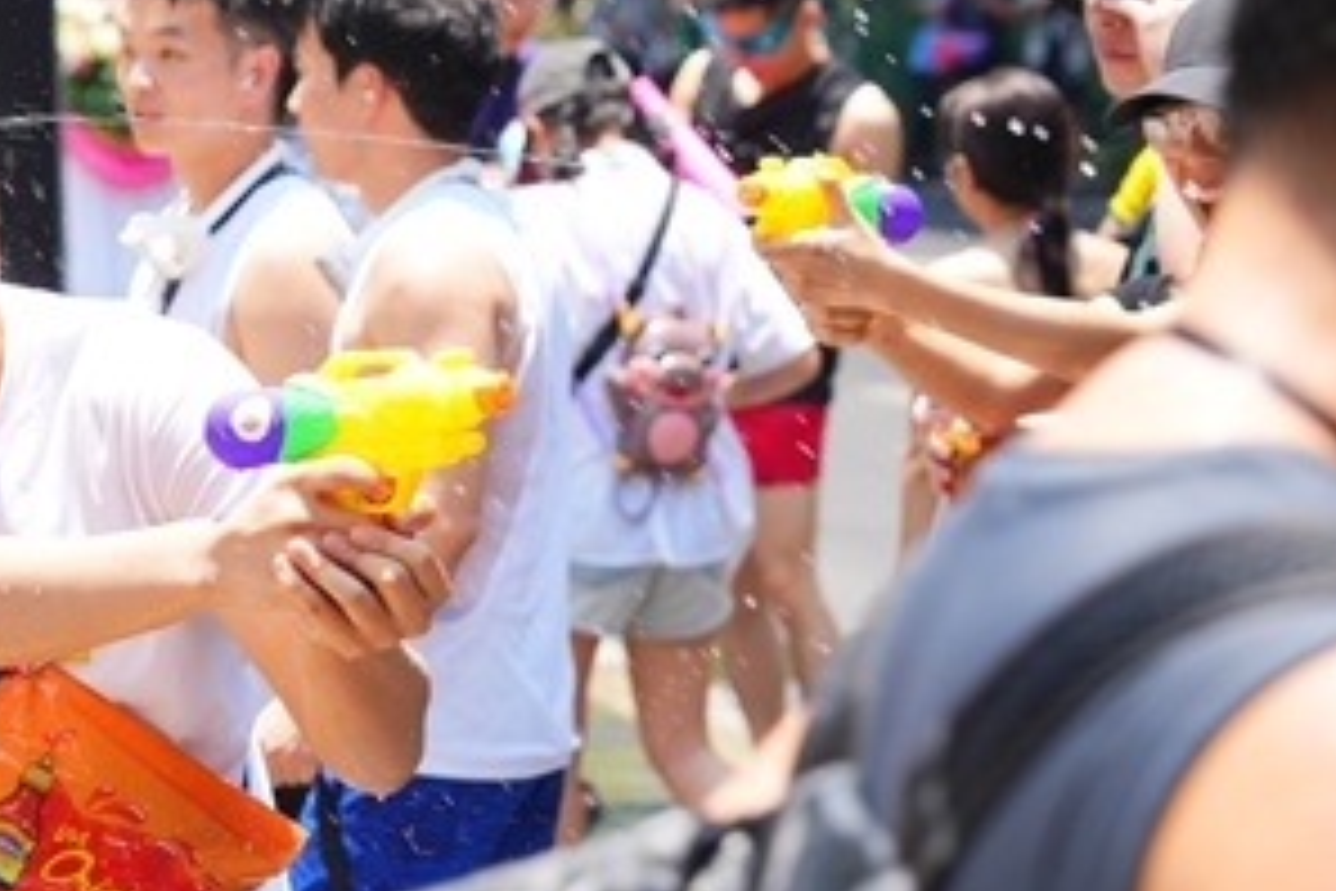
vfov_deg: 9.9
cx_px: -112
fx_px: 5158
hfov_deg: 14.4
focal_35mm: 139
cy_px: 508
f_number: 3.5
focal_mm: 59
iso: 100
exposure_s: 1/400
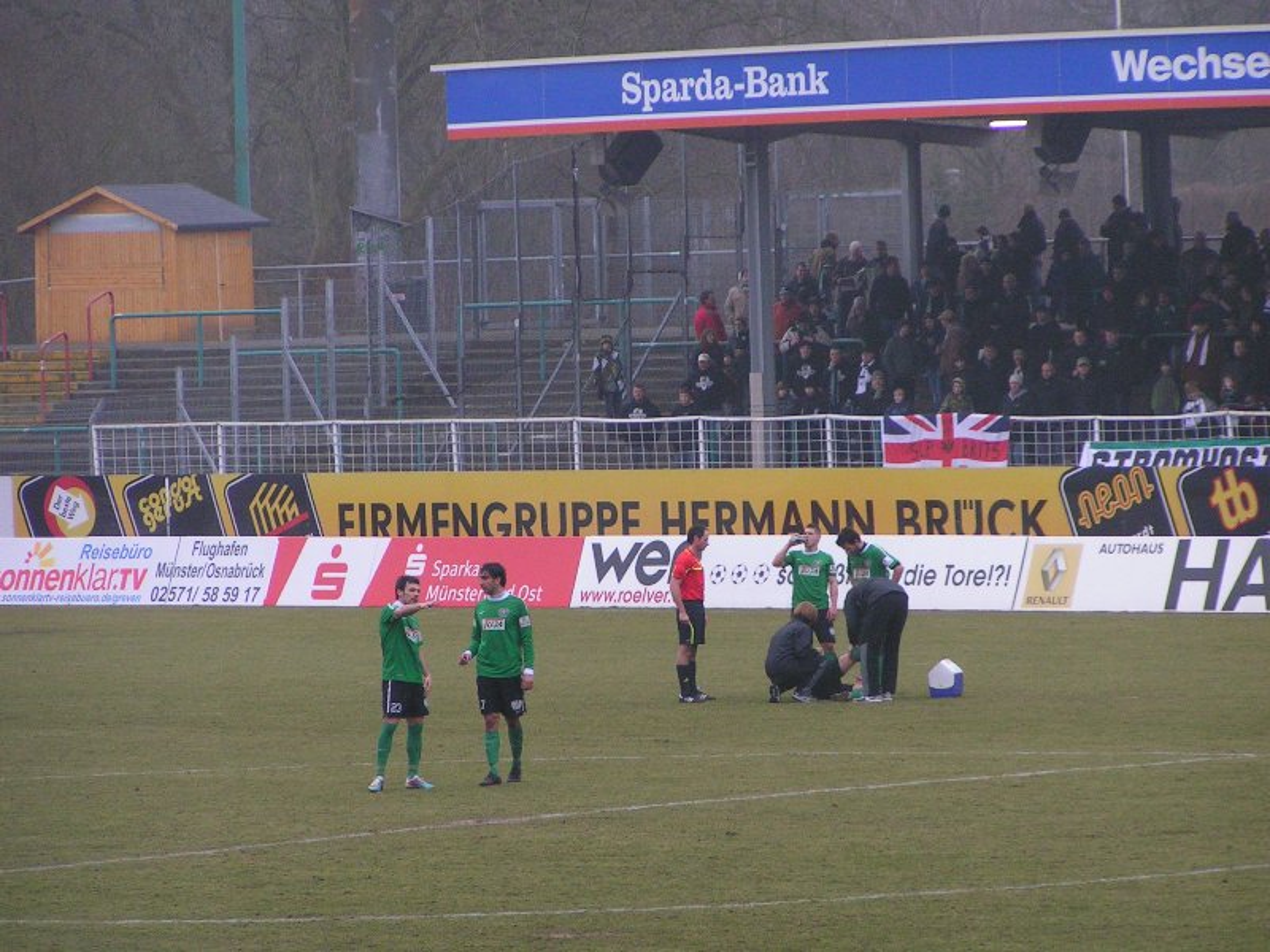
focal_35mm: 247
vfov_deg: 6.0
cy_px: 476
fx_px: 9062
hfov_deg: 8.0
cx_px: 635
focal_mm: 37.8
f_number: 3.5
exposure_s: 1/250
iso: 160
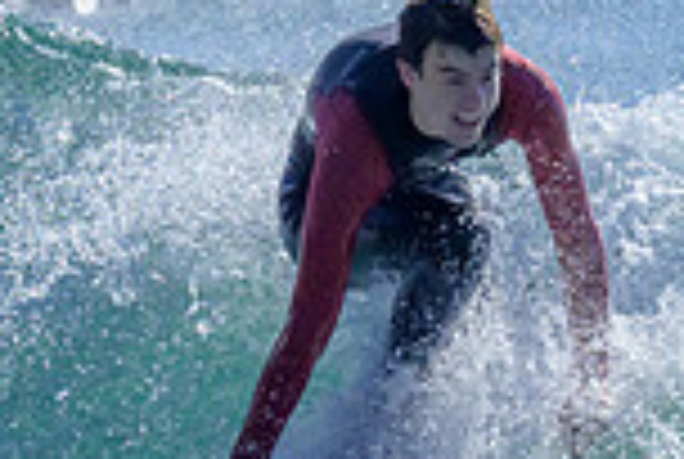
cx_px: 838
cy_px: 288
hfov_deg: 0.5
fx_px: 76091
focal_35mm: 3997
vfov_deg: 0.3
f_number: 6.3
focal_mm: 800
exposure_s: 1/2000
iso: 1800
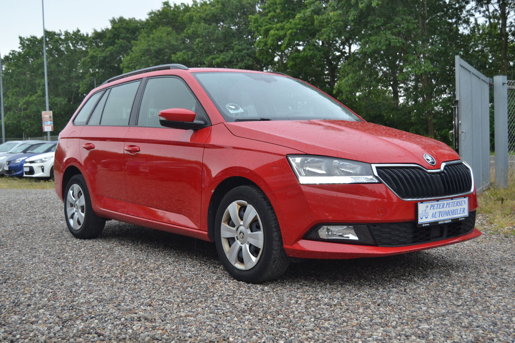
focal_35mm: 42
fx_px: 601
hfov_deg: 46.4
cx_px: 258
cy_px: 172
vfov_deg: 31.9
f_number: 5
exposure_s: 1/100
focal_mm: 28
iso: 400
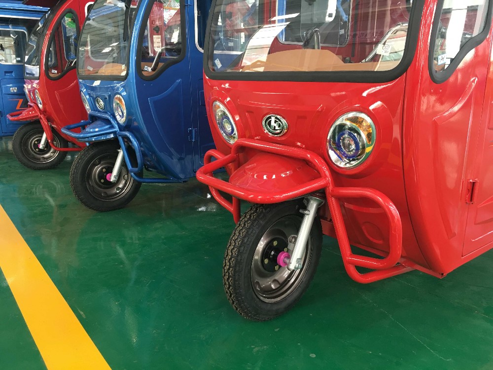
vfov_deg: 48.2
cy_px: 185
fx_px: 413
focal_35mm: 29
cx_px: 246
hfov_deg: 61.7
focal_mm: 4.15
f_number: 2.2
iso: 100
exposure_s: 1/33
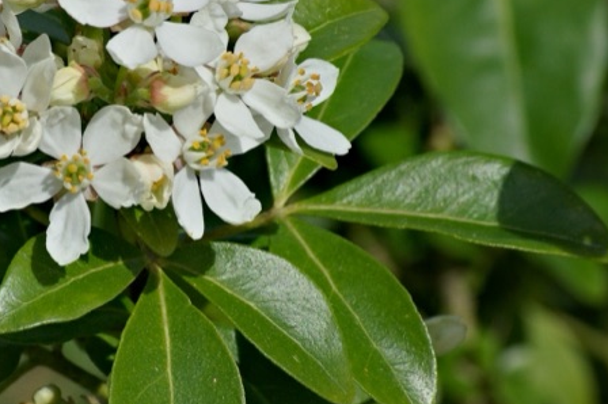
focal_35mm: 483
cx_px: 171
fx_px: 8151
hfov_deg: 4.3
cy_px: 203
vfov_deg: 2.8
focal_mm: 160
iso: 200
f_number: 13
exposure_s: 1/350
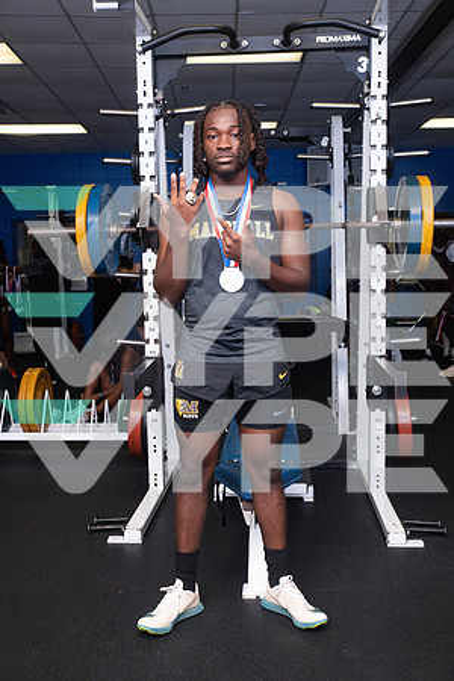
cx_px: 227
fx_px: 719
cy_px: 340
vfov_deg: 50.7
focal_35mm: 38
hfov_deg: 35.1
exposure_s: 1/400
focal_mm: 38
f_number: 6.3
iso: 500
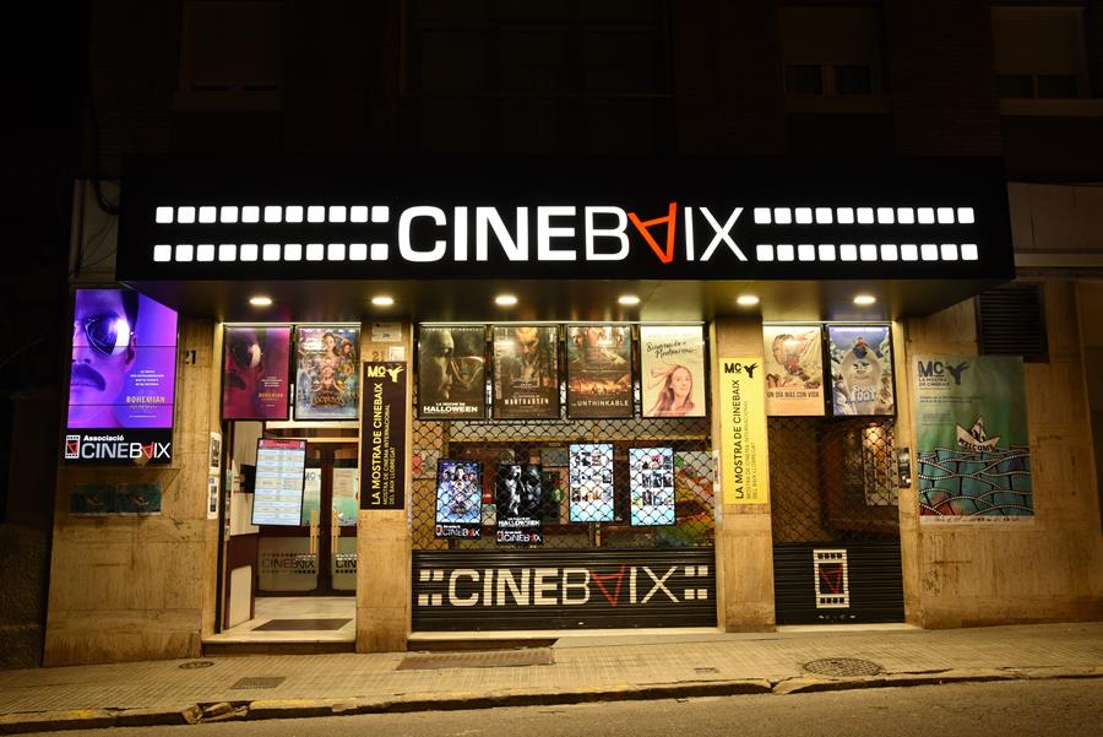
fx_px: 920
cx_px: 552
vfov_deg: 43.7
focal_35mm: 30
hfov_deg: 61.9
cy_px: 368
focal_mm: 30
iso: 1000
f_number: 8
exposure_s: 1/30
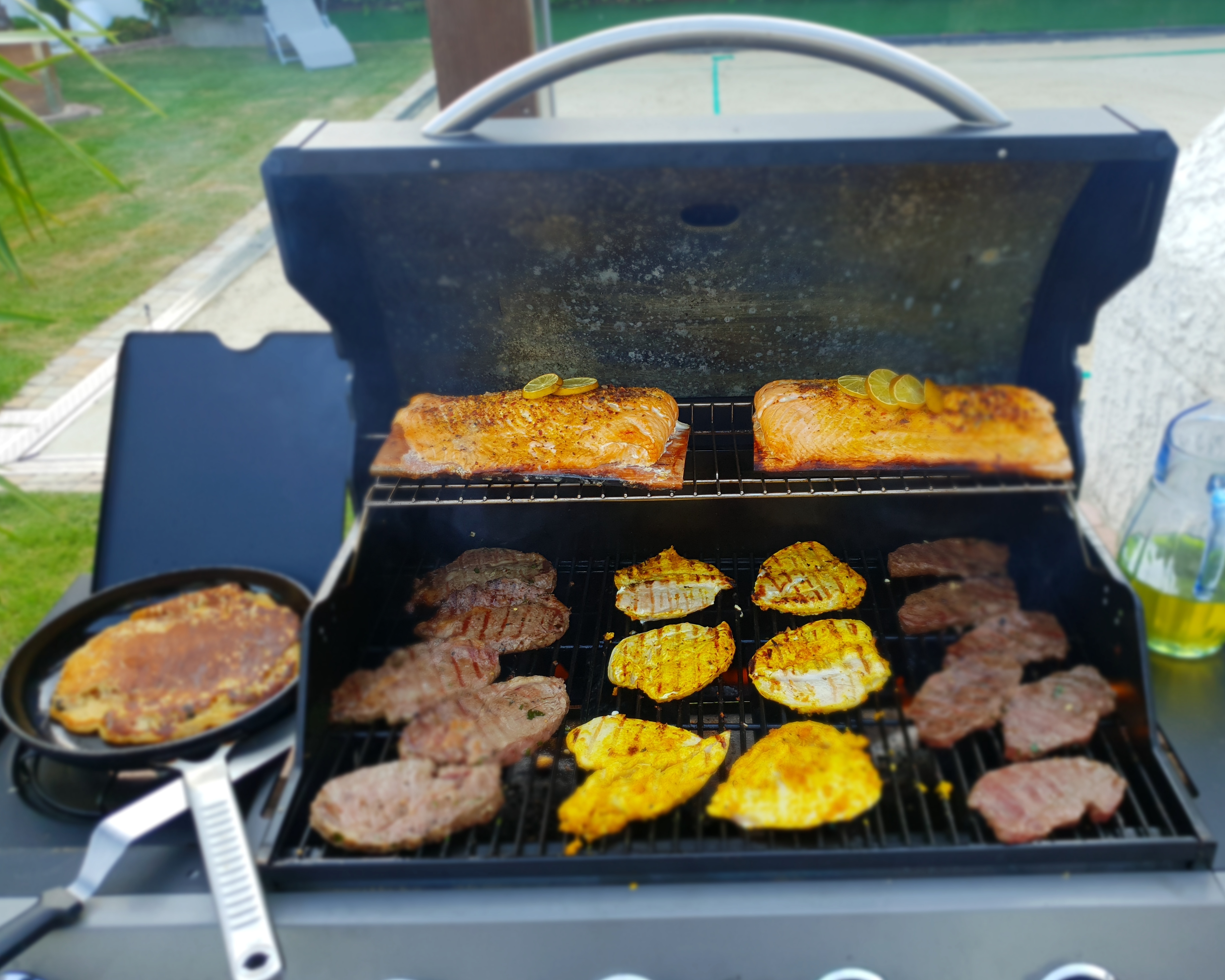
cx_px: 669
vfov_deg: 51.5
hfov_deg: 62.1
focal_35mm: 28
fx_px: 1015
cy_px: 504
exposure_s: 1/159
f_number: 1.5
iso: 50
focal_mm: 4.3
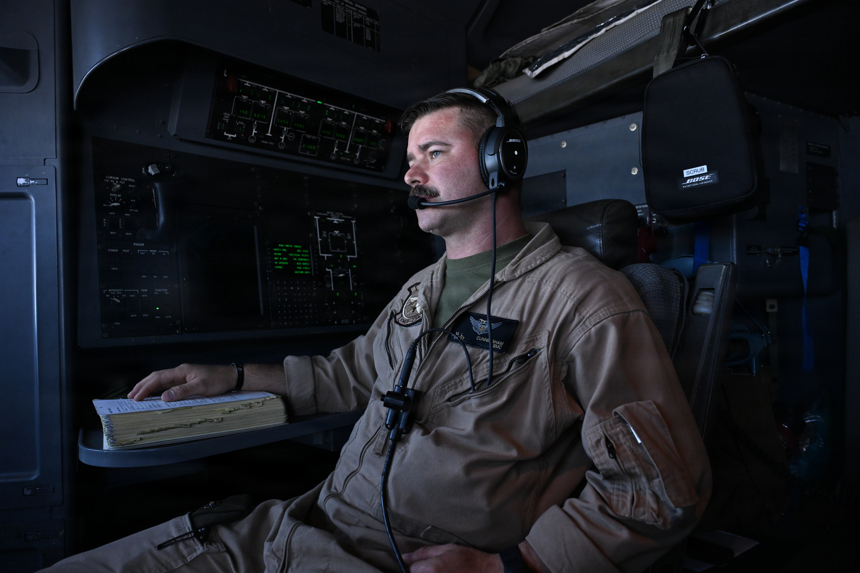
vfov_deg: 53.1
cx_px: 430
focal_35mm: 24
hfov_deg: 73.7
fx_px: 573
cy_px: 286
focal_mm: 24
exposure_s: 1/500
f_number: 4
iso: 2500
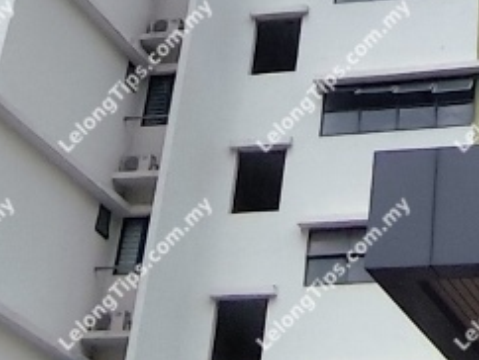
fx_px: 1399
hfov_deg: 19.3
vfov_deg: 12.1
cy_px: -472
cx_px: 361
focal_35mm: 101
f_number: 2.2
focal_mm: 1.65
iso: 50
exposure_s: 1/2419
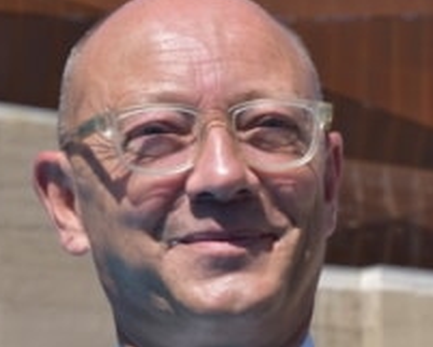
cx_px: 237
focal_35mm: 168
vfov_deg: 9.2
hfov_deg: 11.5
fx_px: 2154
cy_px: 263
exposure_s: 1/320
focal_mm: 40
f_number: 9
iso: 100
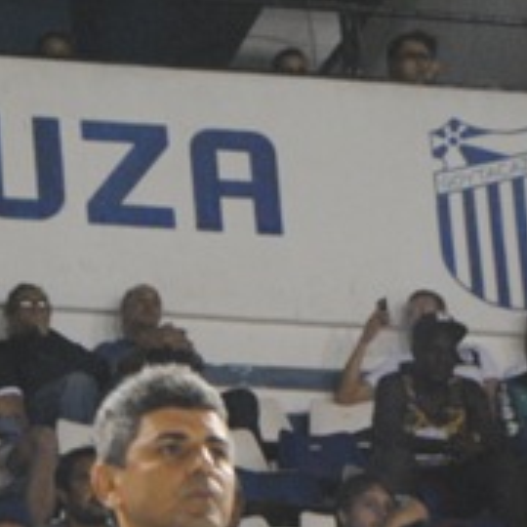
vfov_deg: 5.6
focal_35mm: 312
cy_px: 782
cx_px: 135
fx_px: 5372
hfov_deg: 5.6
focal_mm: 55
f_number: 5.6
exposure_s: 1/25
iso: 800
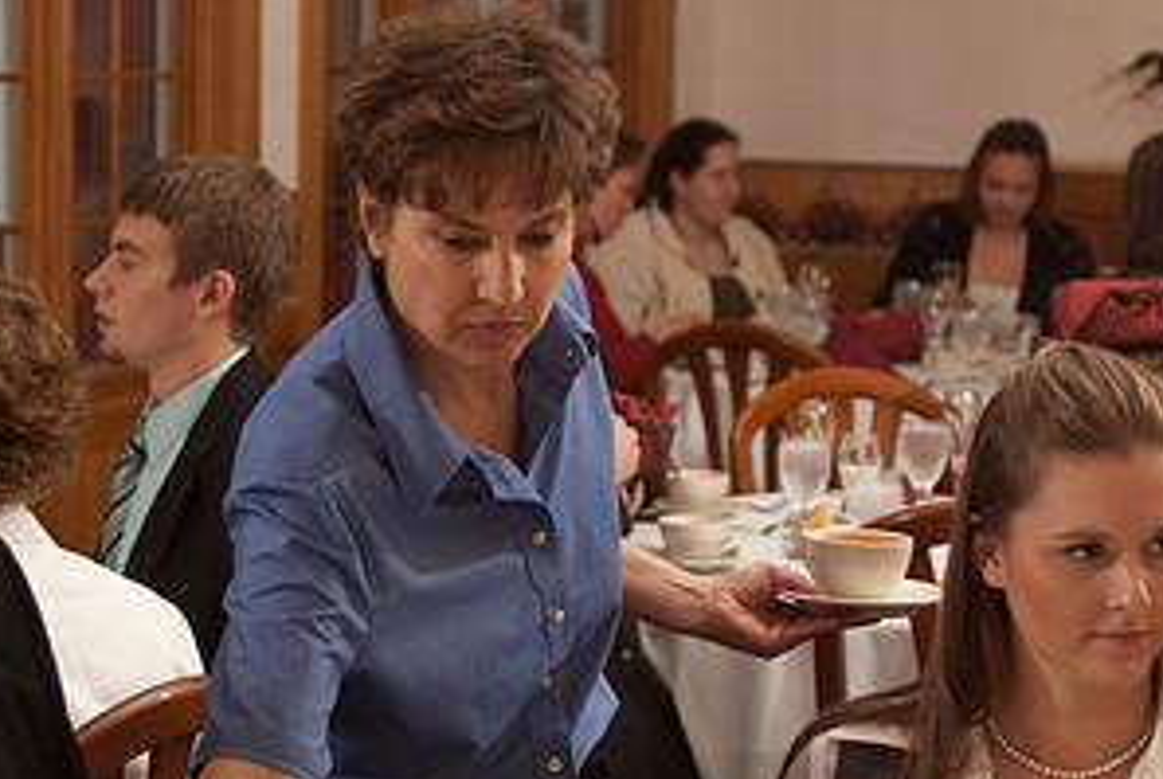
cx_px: 697
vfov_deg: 11.7
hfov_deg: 17.5
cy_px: 556
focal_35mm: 117
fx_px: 3785
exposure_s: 1/60
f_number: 3.2
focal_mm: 40
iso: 200
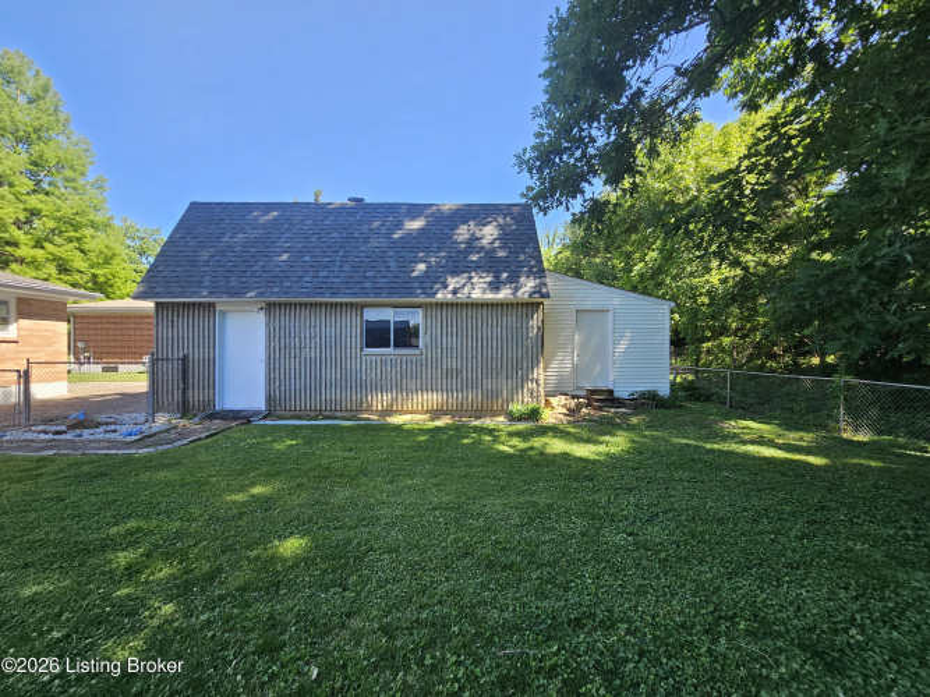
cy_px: 348
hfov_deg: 106.2
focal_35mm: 13
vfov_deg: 89.9
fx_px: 349
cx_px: 465
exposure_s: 1/352
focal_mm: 2.2
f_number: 2.2
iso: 50
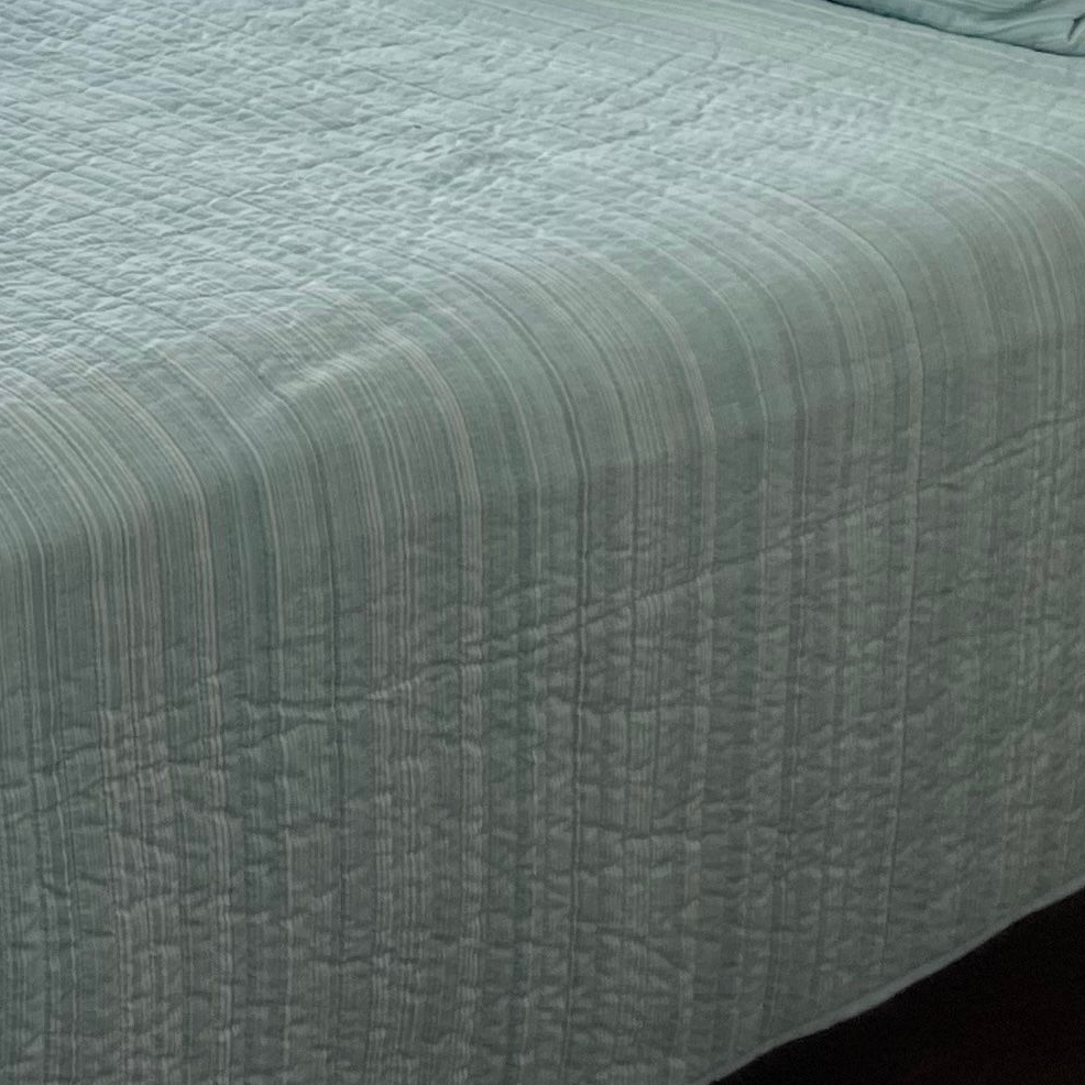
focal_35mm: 94
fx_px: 3333
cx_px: -513
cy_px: -230
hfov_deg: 16.9
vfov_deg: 17.6
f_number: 1.6
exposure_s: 1/120
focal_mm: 4.2
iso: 40
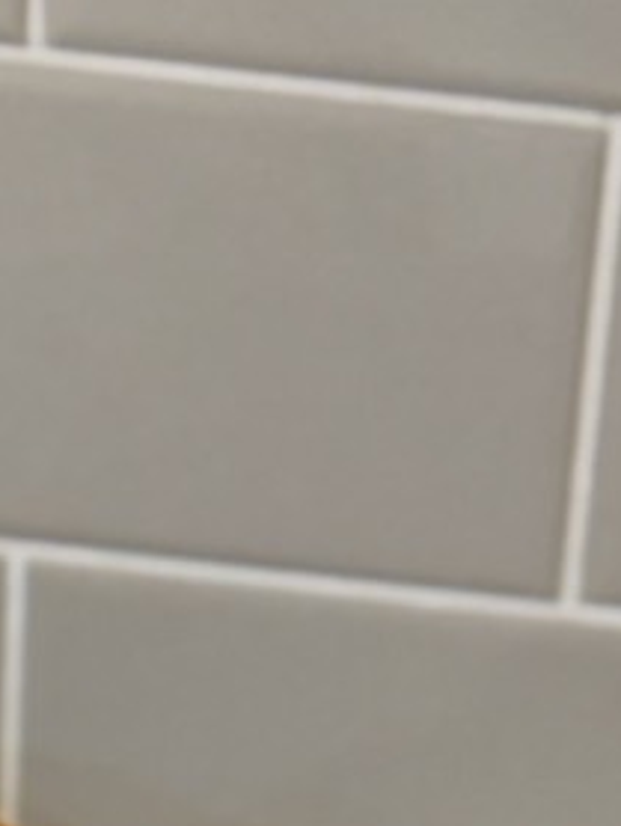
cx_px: 163
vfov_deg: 6.8
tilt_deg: -46.3
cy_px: 1869
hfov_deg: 5.4
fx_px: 6592
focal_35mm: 276
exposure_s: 1/120
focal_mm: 6.76
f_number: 1.78
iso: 80
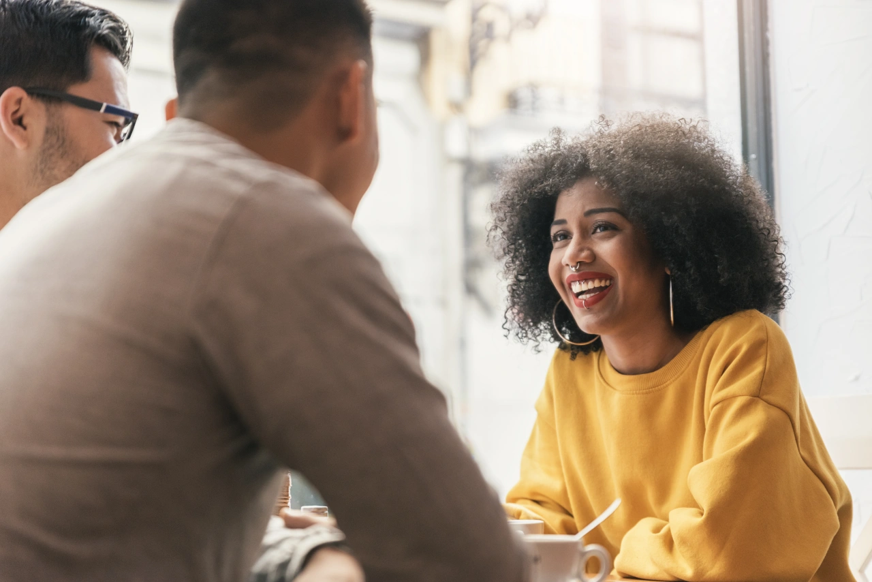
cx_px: 436
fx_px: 1696
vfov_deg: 19.5
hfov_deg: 28.8
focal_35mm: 70
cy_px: 291
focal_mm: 70
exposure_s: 1/160
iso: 800
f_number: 2.8
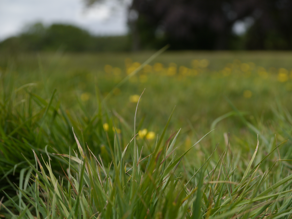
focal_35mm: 84
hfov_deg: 23.3
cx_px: 146
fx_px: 709
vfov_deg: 17.6
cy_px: 110
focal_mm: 42
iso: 160
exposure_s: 1/400
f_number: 6.3
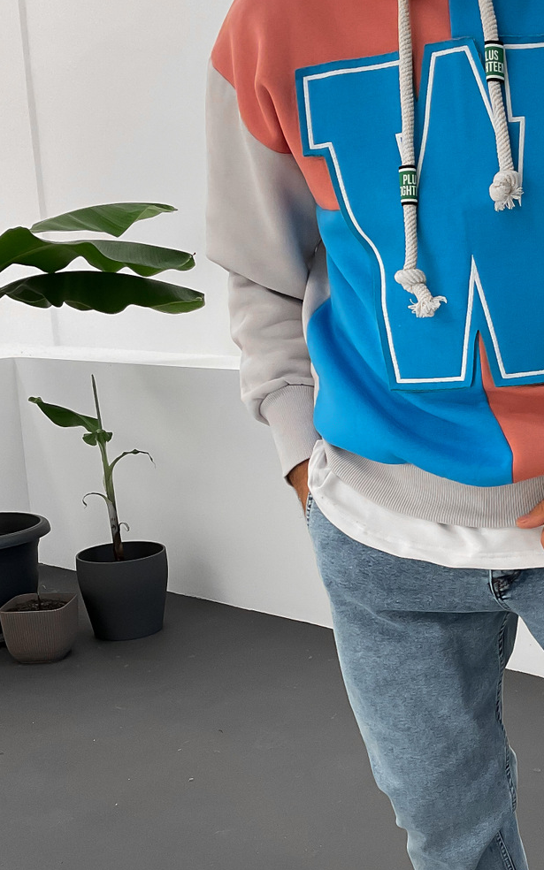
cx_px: 502
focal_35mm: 50
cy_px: 513
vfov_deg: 40.2
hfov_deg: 25.0
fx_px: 1186
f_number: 1.8
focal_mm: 3
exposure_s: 1/100
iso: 64
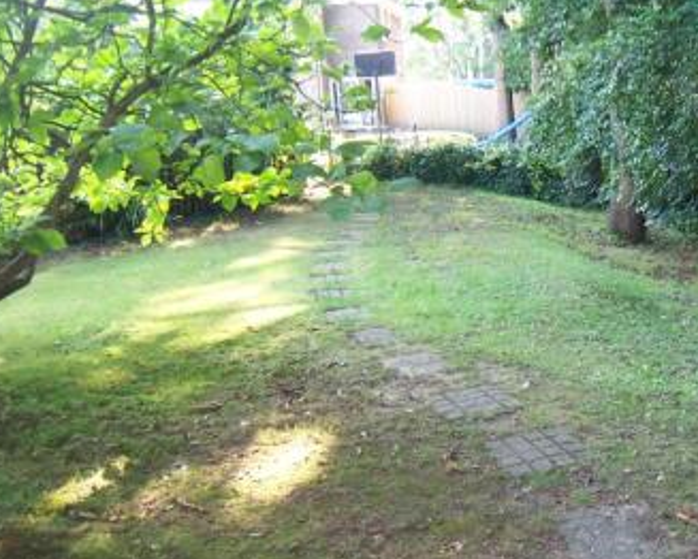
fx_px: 827
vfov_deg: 37.4
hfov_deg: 43.3
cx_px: 573
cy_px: 287
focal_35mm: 40
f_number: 2.8
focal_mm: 3.8
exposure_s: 1/30
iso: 125
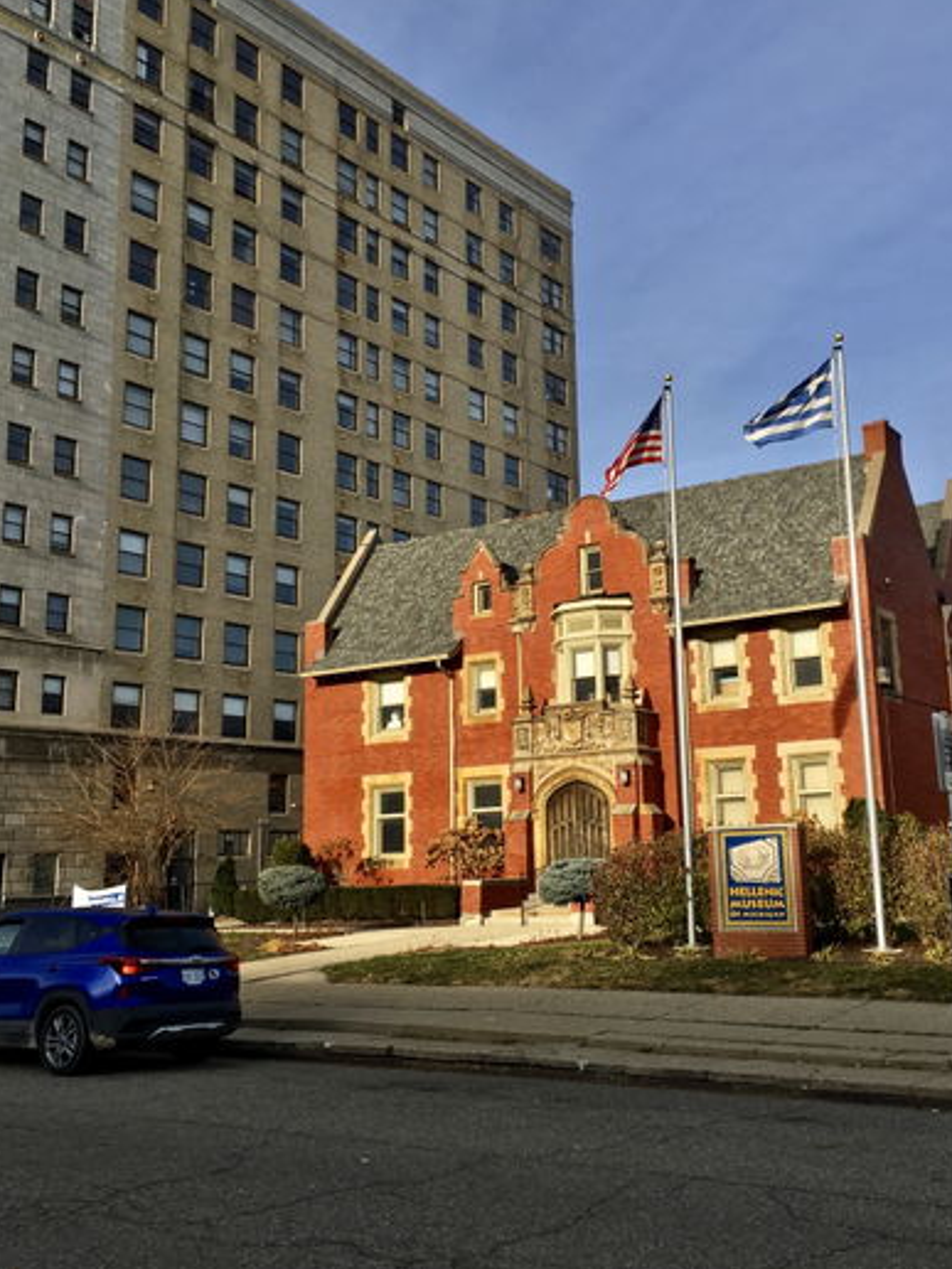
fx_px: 1320
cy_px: 598
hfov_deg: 39.5
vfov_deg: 51.3
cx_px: 571
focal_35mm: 36
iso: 25
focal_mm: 4.15
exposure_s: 1/1115
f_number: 2.2
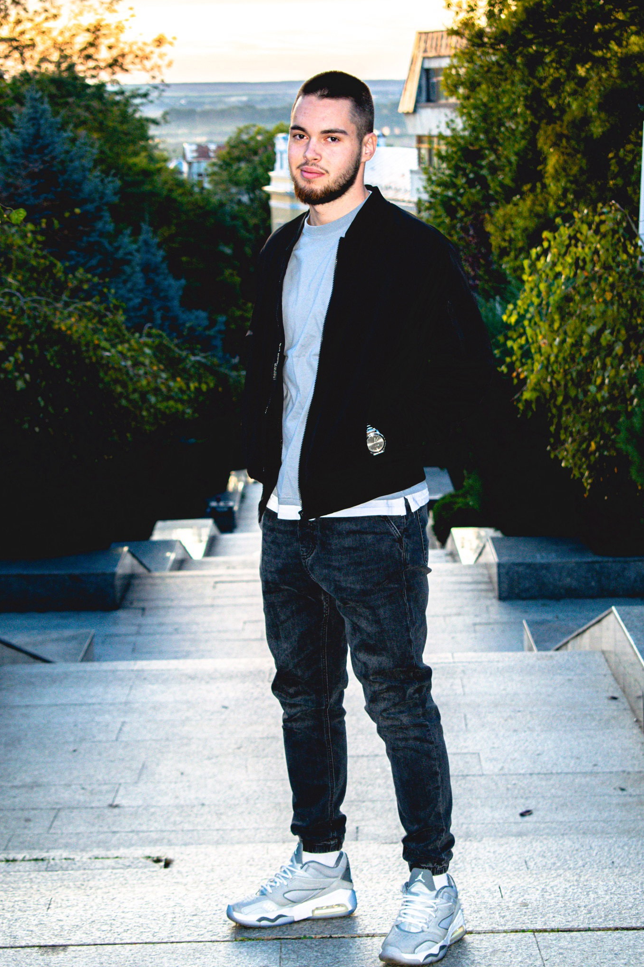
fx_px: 2511
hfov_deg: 14.6
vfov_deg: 21.8
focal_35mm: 94
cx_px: 353
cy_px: 481
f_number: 5.6
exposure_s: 1/125
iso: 500
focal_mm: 55
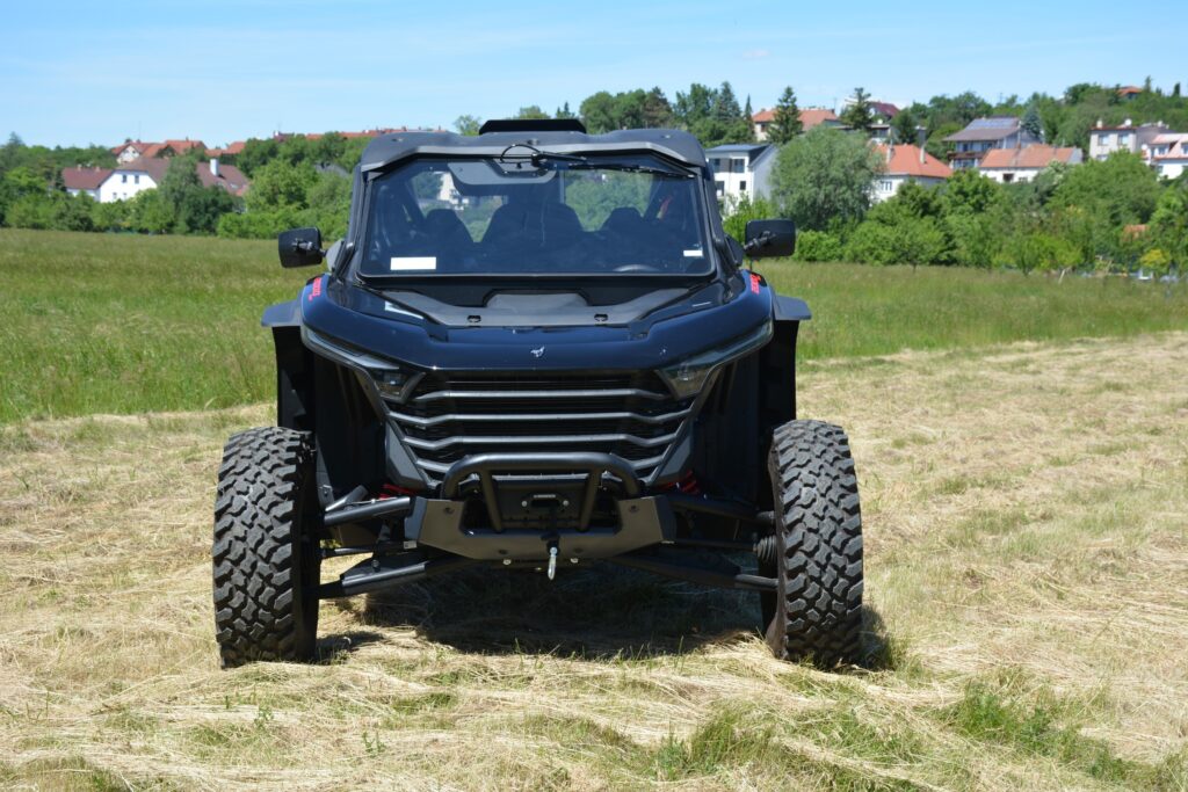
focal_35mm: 57
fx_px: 1881
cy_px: 396
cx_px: 594
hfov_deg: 35.0
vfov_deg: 23.8
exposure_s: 1/250
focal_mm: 38
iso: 160
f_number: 8
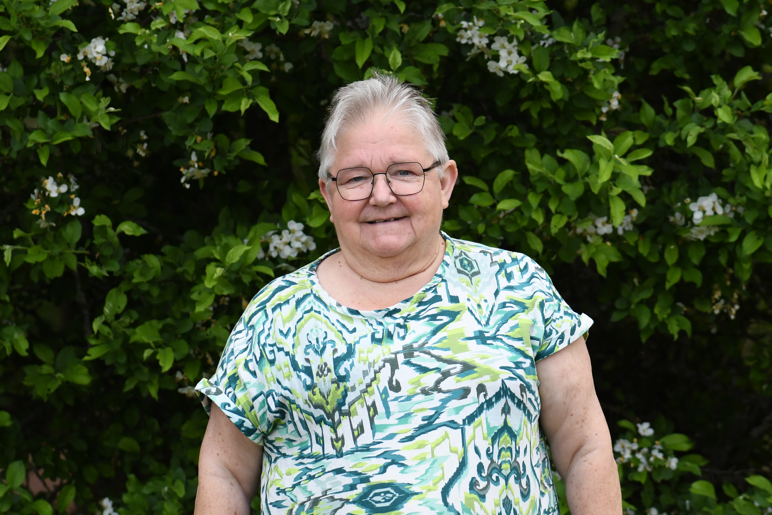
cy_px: 258
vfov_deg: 6.5
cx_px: 386
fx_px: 4503
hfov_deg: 9.8
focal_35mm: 210
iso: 500
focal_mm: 105
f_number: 5.6
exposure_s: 1/500
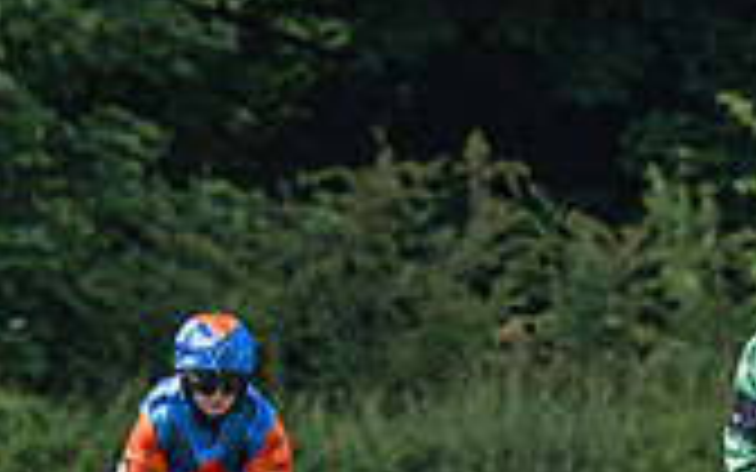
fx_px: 25486
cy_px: 591
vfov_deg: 1.1
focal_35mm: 1237
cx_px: 647
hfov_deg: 1.7
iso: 400
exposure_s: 1/2500
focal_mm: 200
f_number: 5
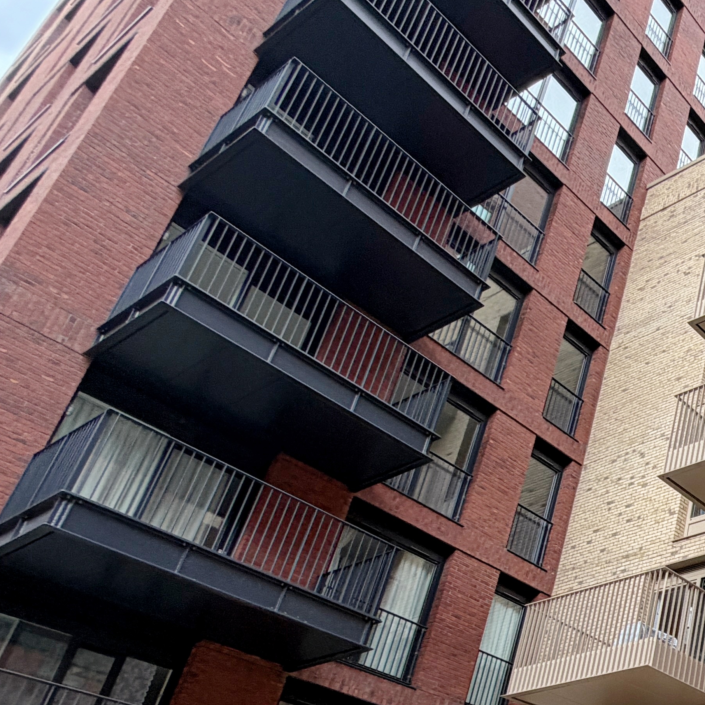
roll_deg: -1.4
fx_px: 899
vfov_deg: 39.7
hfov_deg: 31.5
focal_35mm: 39
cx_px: 944
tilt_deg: +24.9
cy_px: 633
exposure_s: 1/121
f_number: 2.2
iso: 64
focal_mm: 2.22
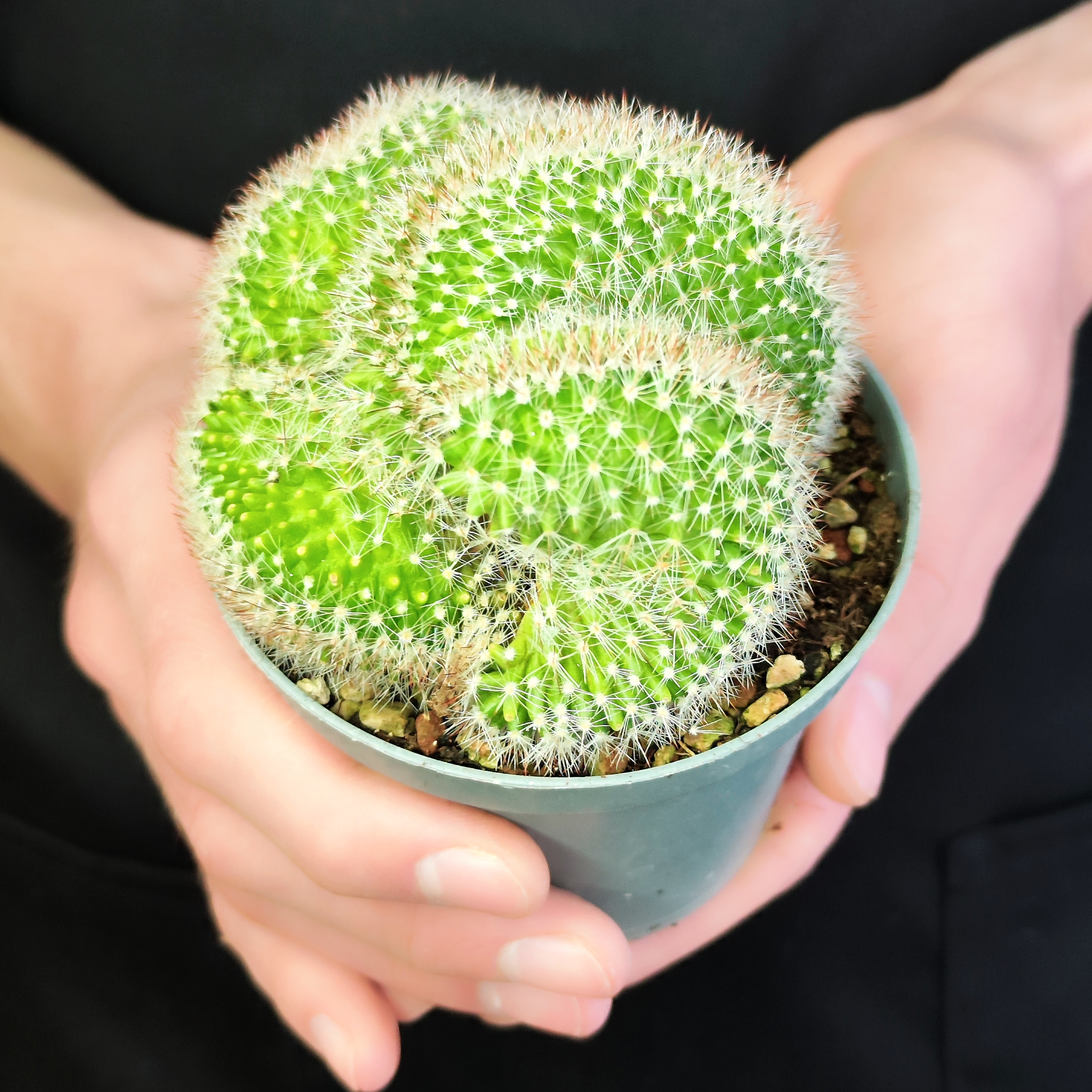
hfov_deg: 57.3
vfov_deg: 57.1
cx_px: 544
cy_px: 475
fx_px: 999
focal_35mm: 28
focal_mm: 7.01
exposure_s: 1/50
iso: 1301
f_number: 1.69
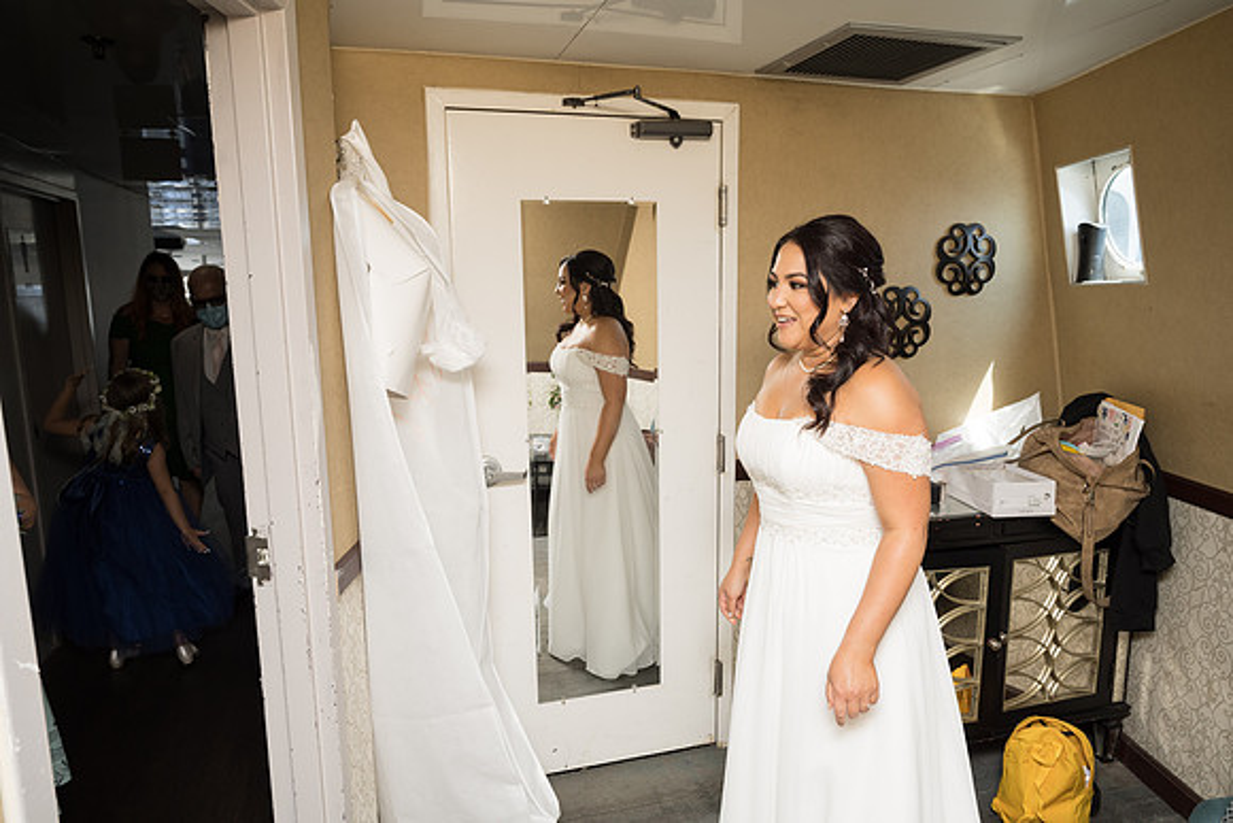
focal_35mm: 24
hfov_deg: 73.7
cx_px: 616
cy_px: 412
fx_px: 822
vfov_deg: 53.2
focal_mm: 24
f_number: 5
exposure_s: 1/200
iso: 250
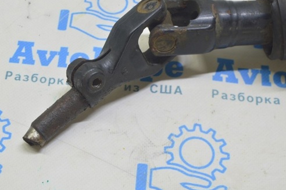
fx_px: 619
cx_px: 102
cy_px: 92
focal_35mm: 78
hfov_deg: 25.9
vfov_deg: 17.5
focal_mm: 40
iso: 400
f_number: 5.6
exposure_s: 1/20
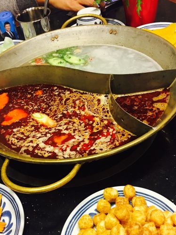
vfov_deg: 45.5
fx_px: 278
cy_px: 141
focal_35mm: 41
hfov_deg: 35.1
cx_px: 78
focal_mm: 4.15
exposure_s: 1/10
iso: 100
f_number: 2.2
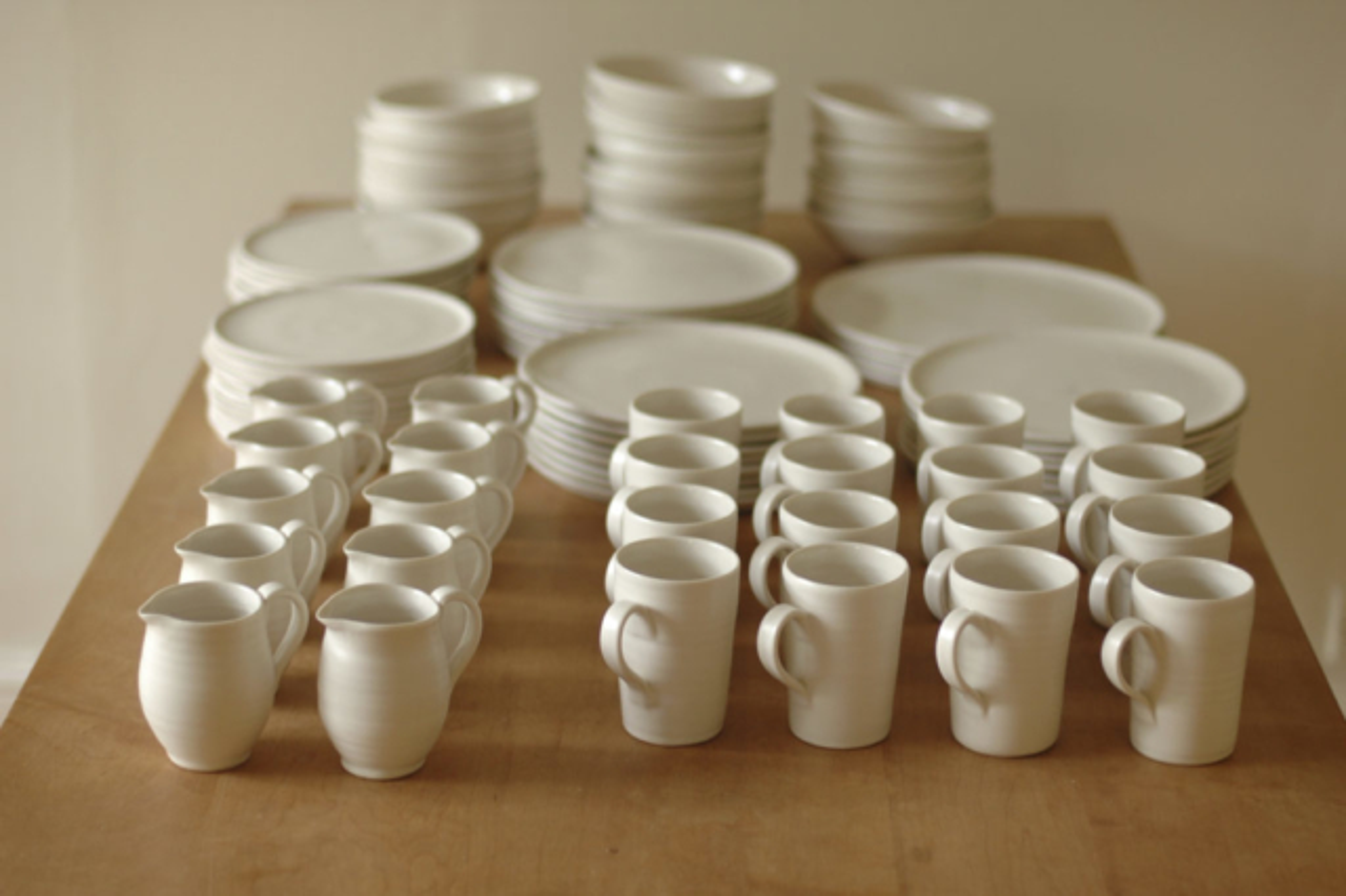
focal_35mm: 75
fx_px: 2803
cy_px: 448
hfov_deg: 27.0
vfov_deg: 18.2
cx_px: 673
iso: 400
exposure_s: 1/30
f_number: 1.8
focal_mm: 50
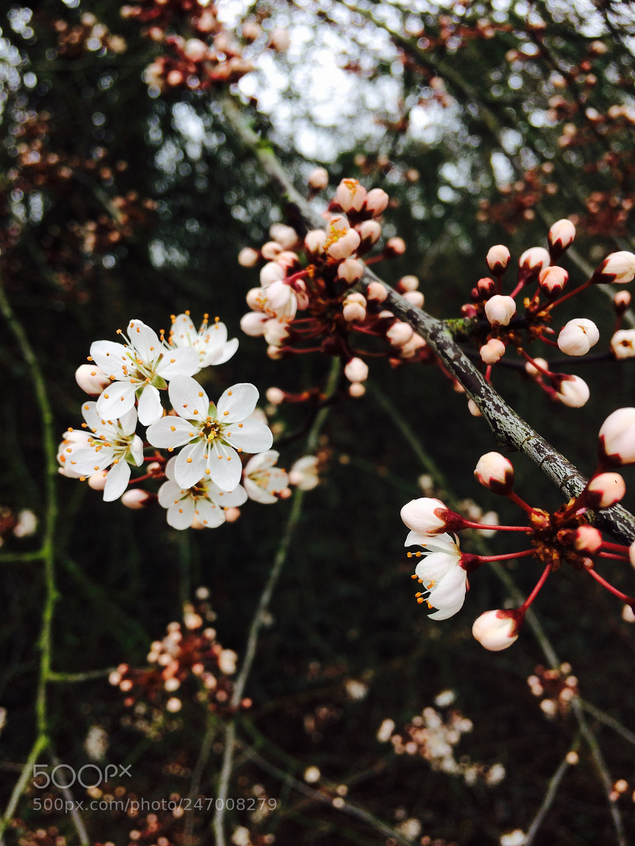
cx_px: 318
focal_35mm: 29
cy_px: 423
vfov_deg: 61.7
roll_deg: +3.8
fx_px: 709
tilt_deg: -1.5
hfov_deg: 48.2
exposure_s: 1/109
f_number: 2.2
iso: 32
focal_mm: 4.15
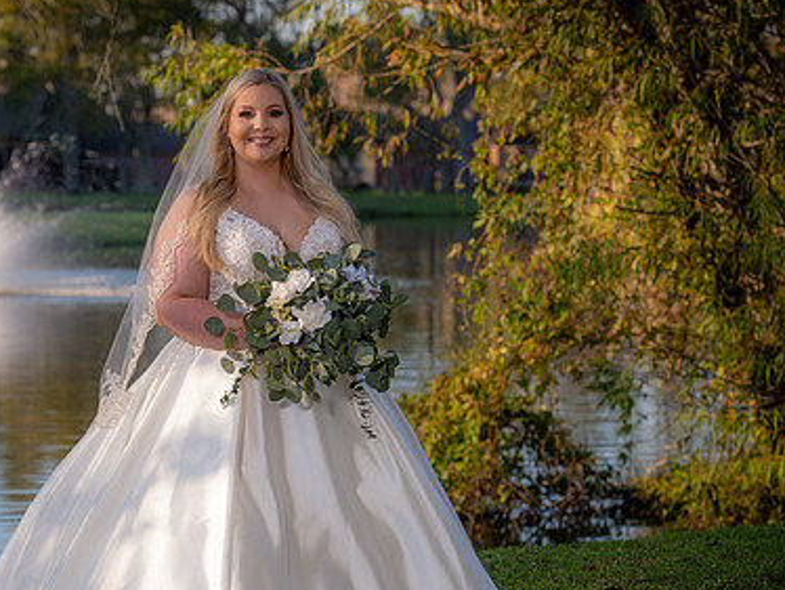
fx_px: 3109
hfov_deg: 14.4
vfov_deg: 10.8
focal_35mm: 137
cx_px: 262
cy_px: 393
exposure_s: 1/160
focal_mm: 92
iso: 125
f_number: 5
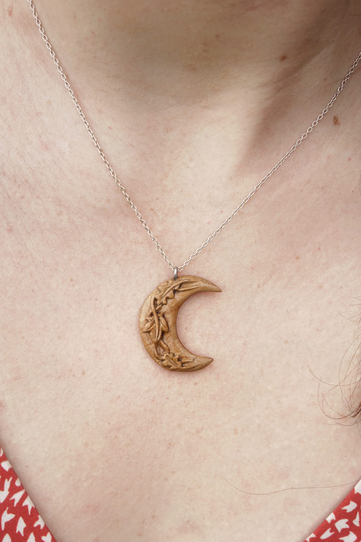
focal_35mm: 49
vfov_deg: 40.3
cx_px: 180
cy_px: 271
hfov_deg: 27.5
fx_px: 737
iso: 125
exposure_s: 1/200
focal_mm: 17.83
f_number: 4
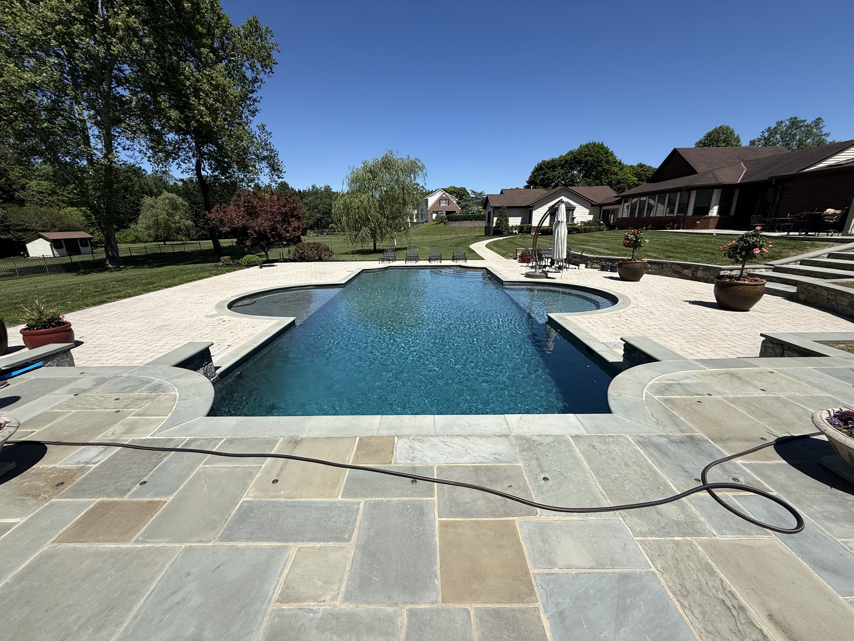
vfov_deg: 85.7
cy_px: 320
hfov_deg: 102.1
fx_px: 345
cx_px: 427
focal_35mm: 14
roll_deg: +0.5
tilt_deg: -14.7
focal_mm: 2.22
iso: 50
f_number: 2.2
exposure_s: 1/2611
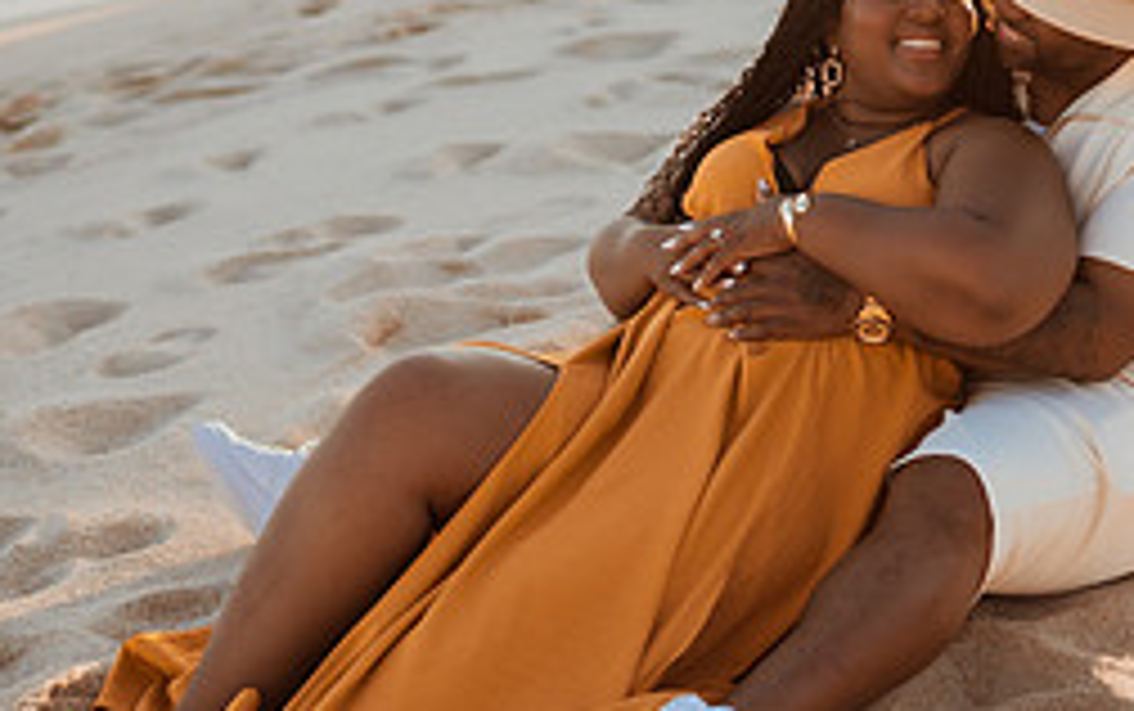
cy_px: 227
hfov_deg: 25.1
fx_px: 2536
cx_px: 436
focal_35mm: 82
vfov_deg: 15.9
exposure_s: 1/1600
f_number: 1.8
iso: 100
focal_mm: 35
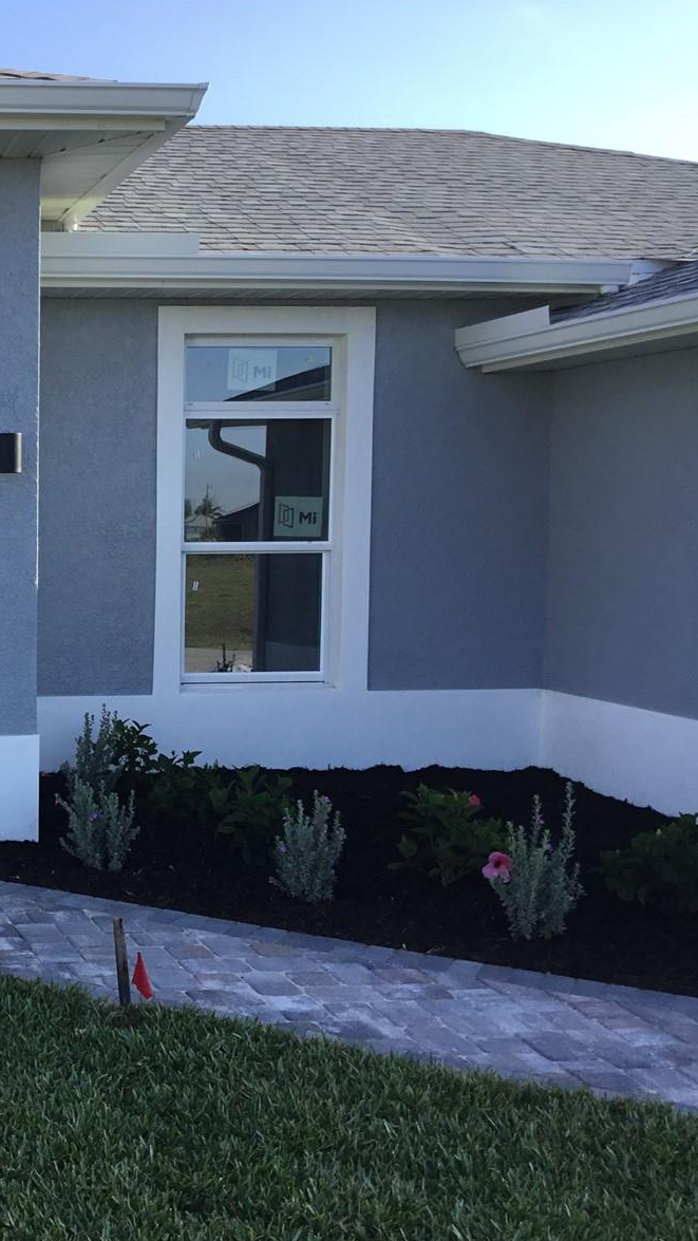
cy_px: 629
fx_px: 1513
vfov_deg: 44.6
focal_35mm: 46
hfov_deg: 23.8
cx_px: -132
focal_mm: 3.3
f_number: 2.4
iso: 25
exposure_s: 1/529
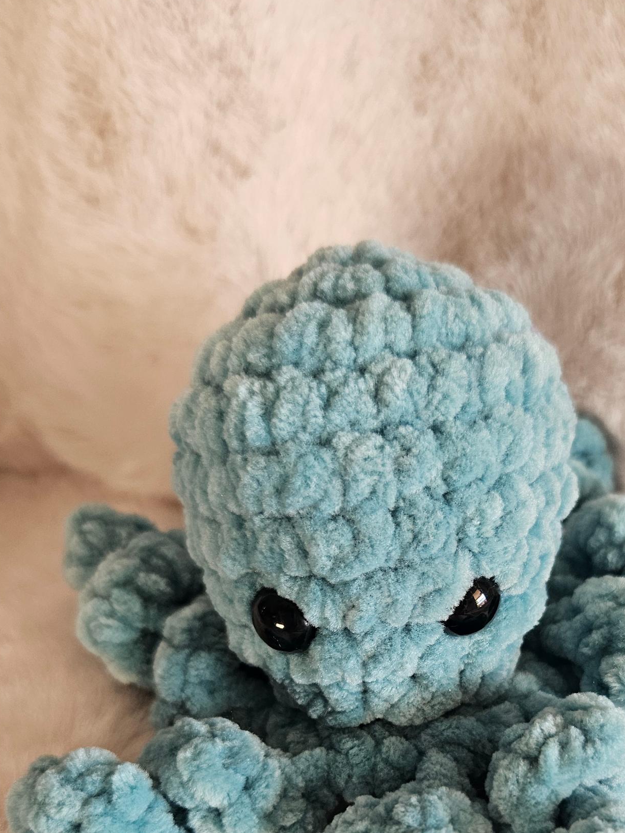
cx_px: 409
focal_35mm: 36
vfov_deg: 48.9
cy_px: 645
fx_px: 867
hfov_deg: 39.3
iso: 160
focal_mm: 5.4
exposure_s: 1/120
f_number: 1.8
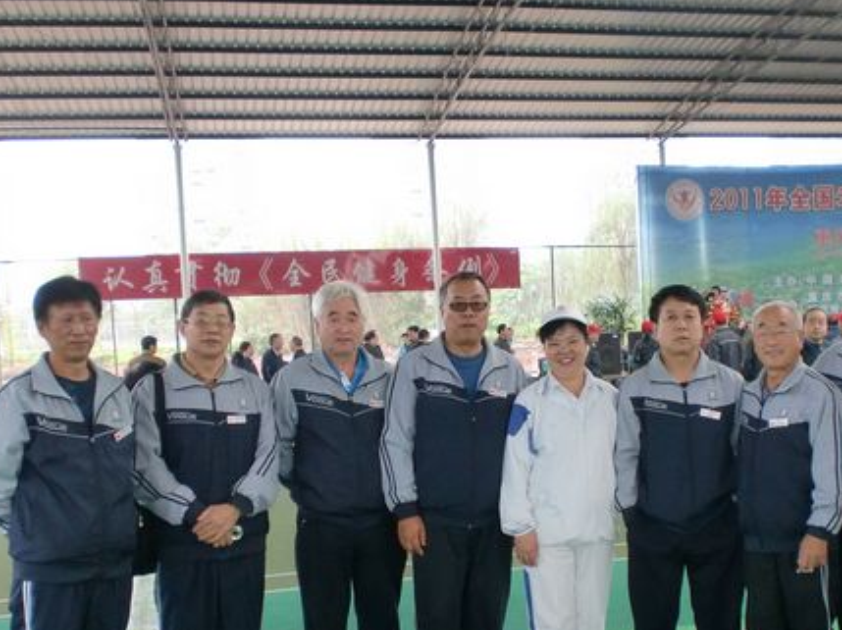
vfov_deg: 29.5
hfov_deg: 38.5
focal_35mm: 49
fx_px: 1191
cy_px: 410
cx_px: 565
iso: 200
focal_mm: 6.3
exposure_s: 1/60
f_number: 3.1
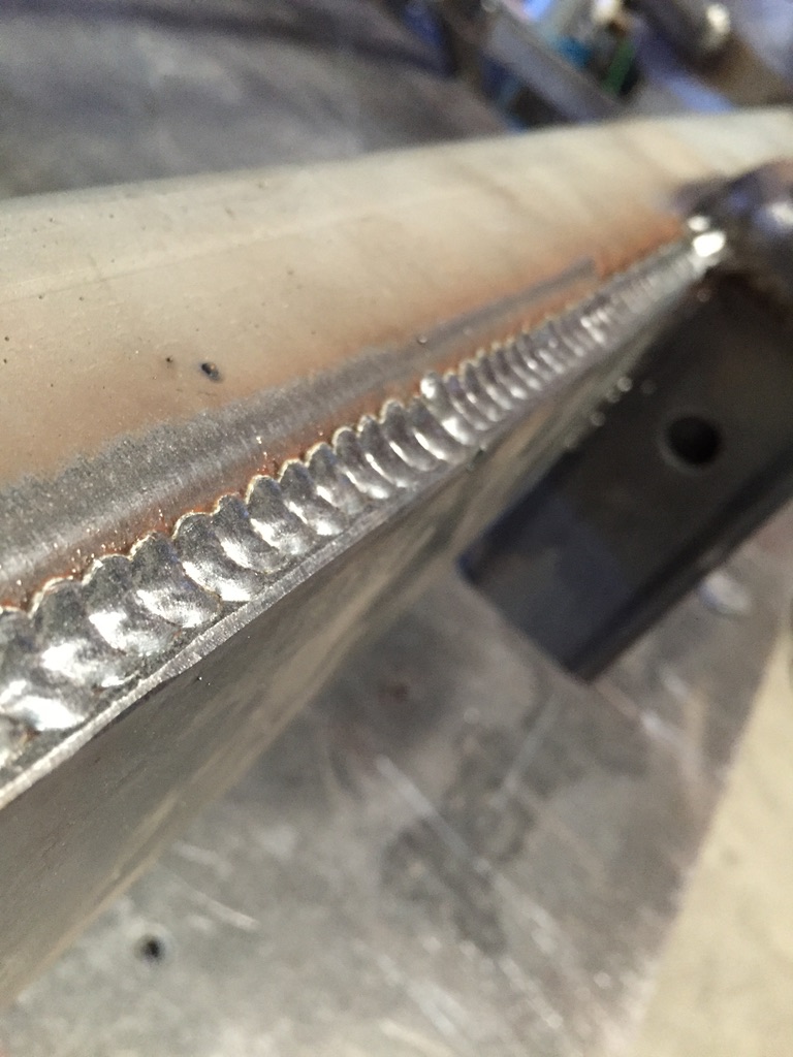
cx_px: 396
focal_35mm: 29
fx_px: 886
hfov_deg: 48.2
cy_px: 528
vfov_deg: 61.7
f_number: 2.2
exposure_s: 1/20
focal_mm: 4.15
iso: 250
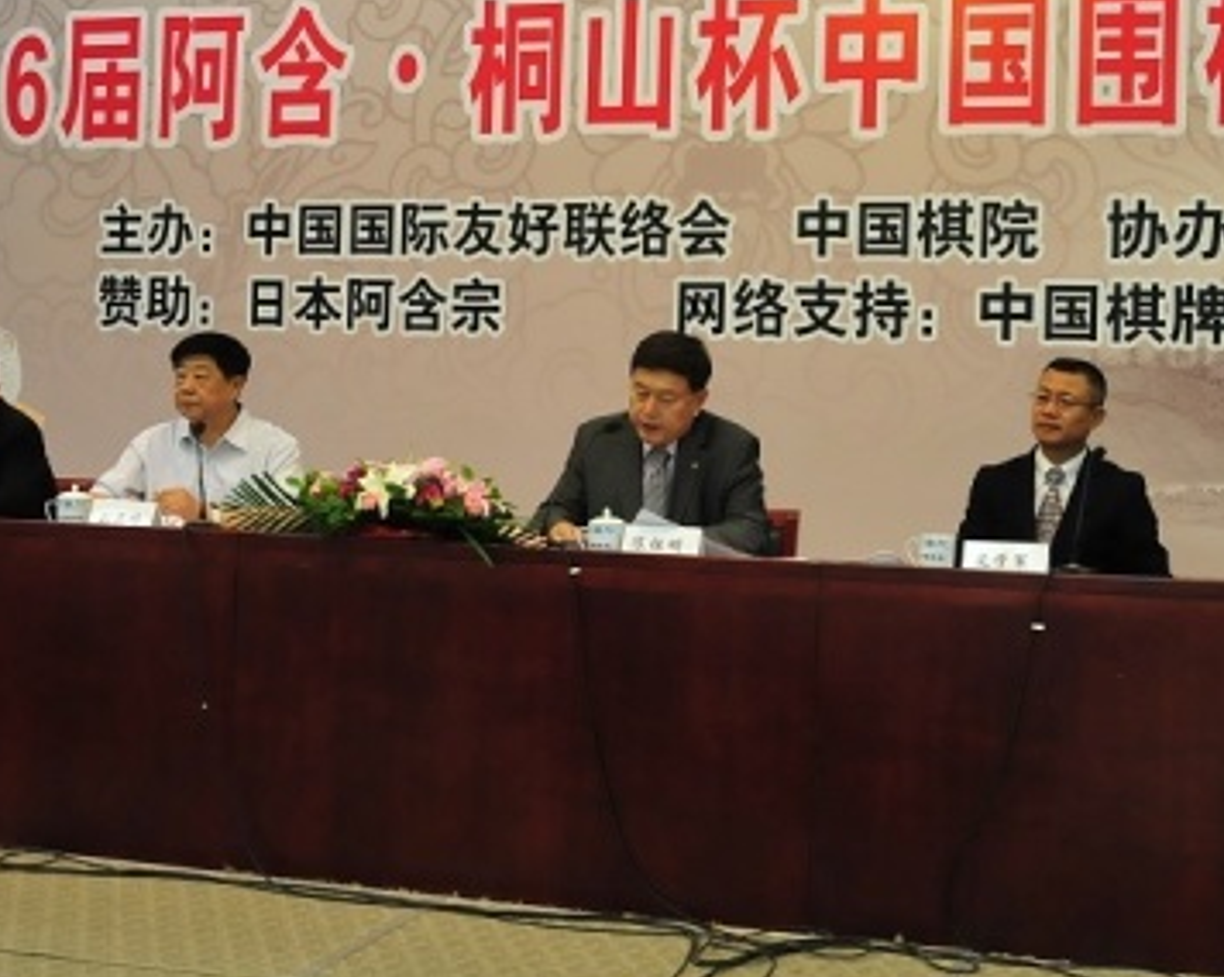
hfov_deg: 35.8
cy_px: 372
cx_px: 768
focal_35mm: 52
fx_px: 1882
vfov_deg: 29.0
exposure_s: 1/60
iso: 1000
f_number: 4
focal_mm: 22
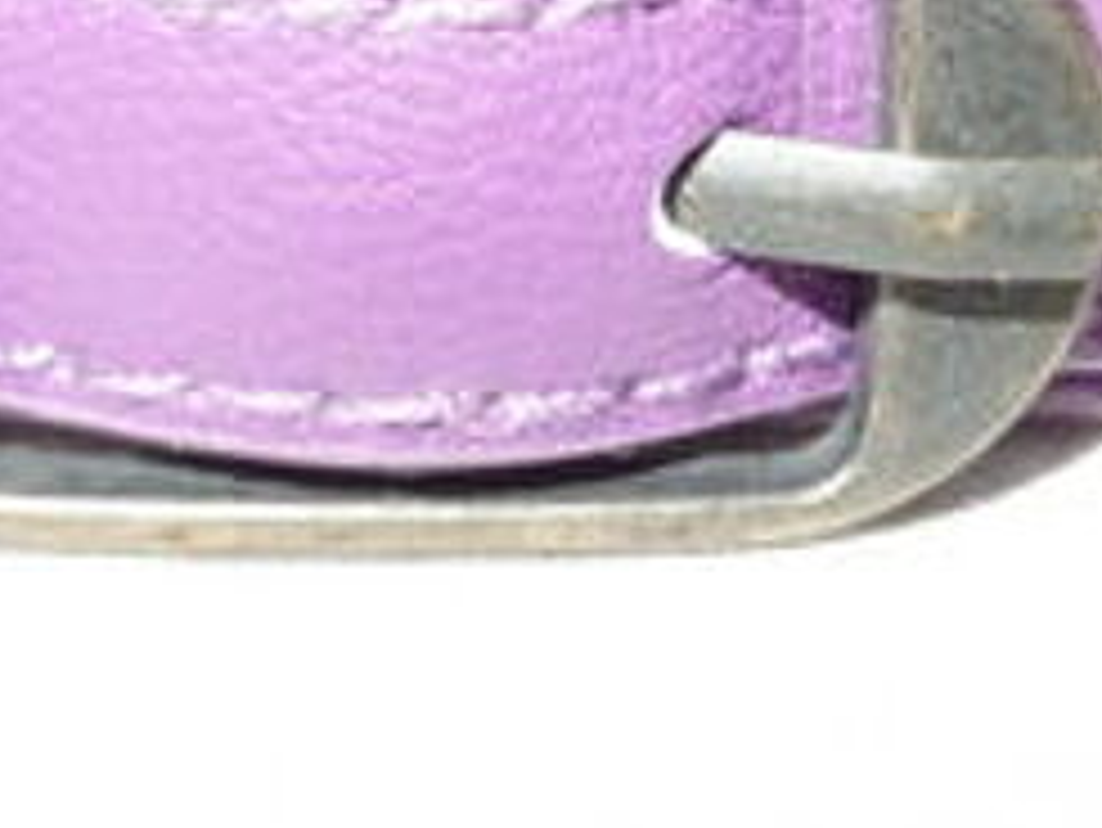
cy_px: -81
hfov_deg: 20.6
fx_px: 2994
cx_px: 864
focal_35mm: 94
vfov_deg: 15.3
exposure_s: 1/30
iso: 100
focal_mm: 4.1
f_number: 2.8
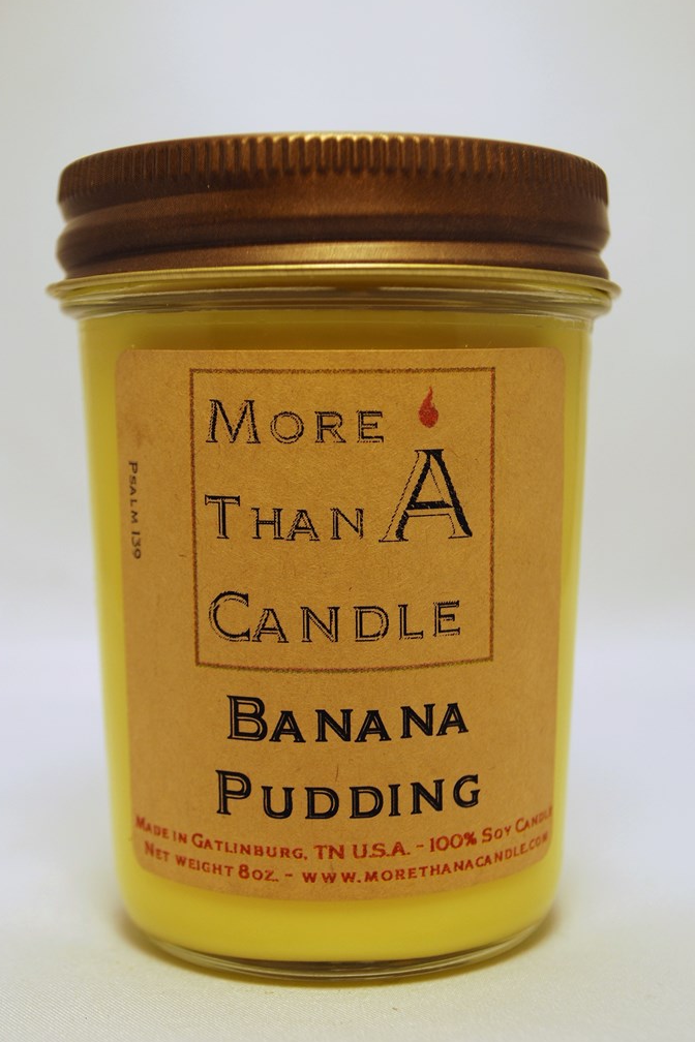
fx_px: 1679
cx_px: 346
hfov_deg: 23.4
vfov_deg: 34.5
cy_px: 519
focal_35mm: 58
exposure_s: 1/100
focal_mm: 38
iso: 200
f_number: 5.3
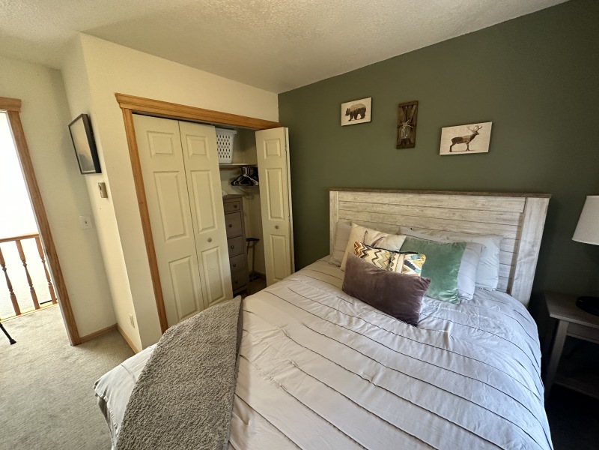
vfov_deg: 85.7
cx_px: 300
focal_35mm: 14
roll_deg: +1.9
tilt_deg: -12.9
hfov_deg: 102.1
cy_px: 225
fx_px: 242
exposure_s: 1/60
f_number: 2.2
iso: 640
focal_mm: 2.22
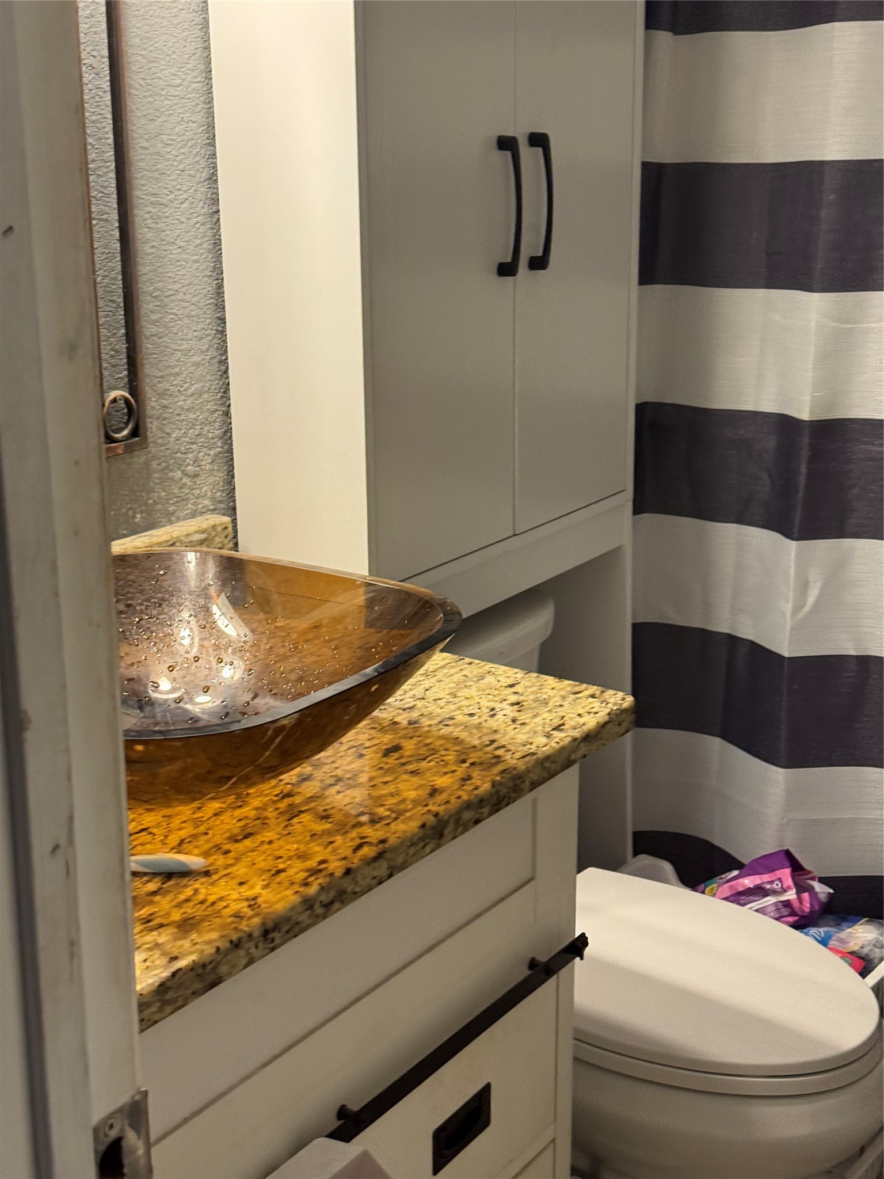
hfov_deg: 30.3
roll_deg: -0.2
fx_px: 1634
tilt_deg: -16.1
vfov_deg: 39.7
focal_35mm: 48
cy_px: 590
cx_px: 442
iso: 200
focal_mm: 6.76
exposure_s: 1/60
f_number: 1.78
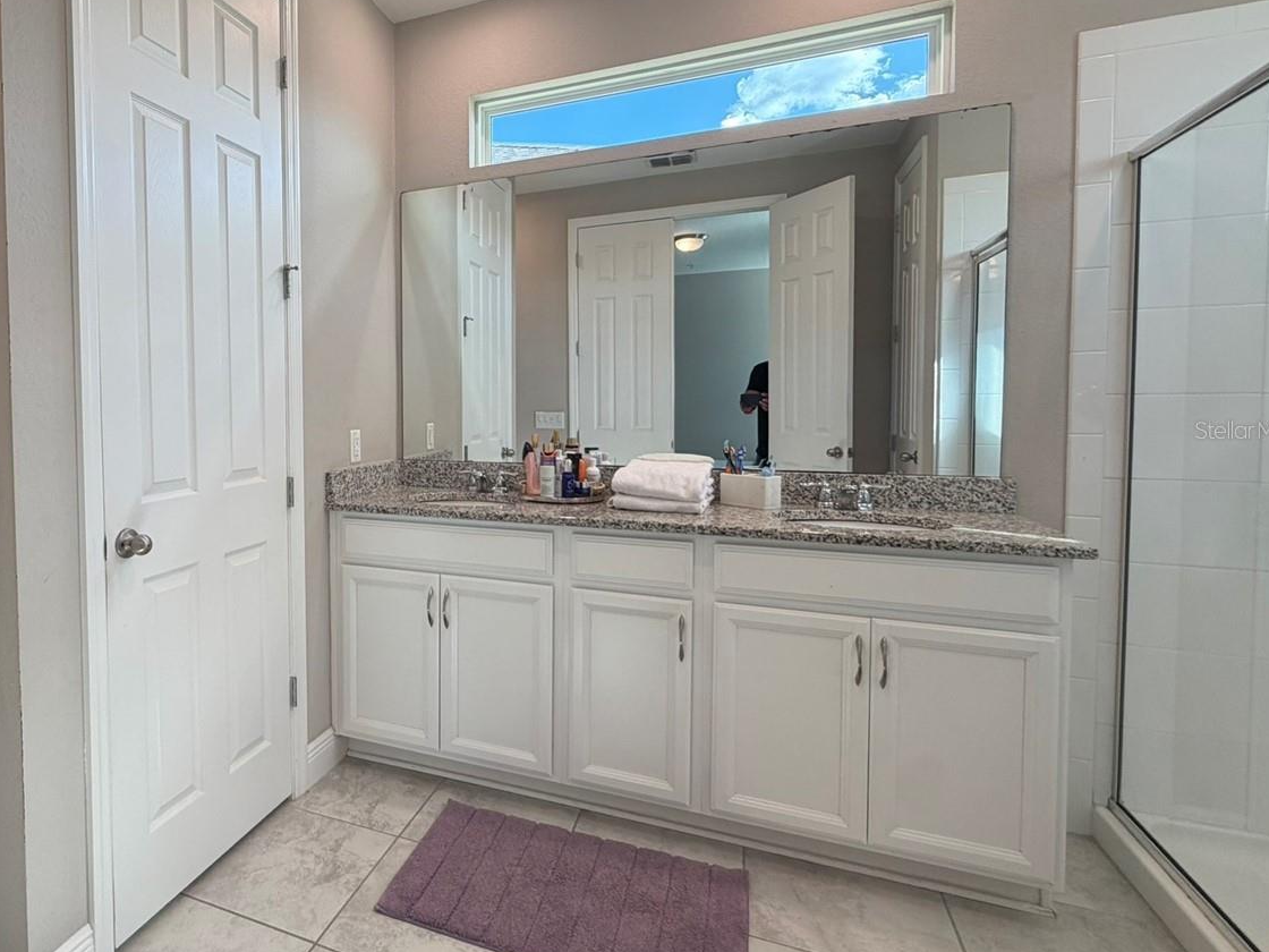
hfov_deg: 78.3
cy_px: 430
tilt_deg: -2.6
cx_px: 395
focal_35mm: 20
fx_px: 733
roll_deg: +0.2
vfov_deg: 65.8
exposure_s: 1/120
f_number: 2.2
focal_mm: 2.22
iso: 100
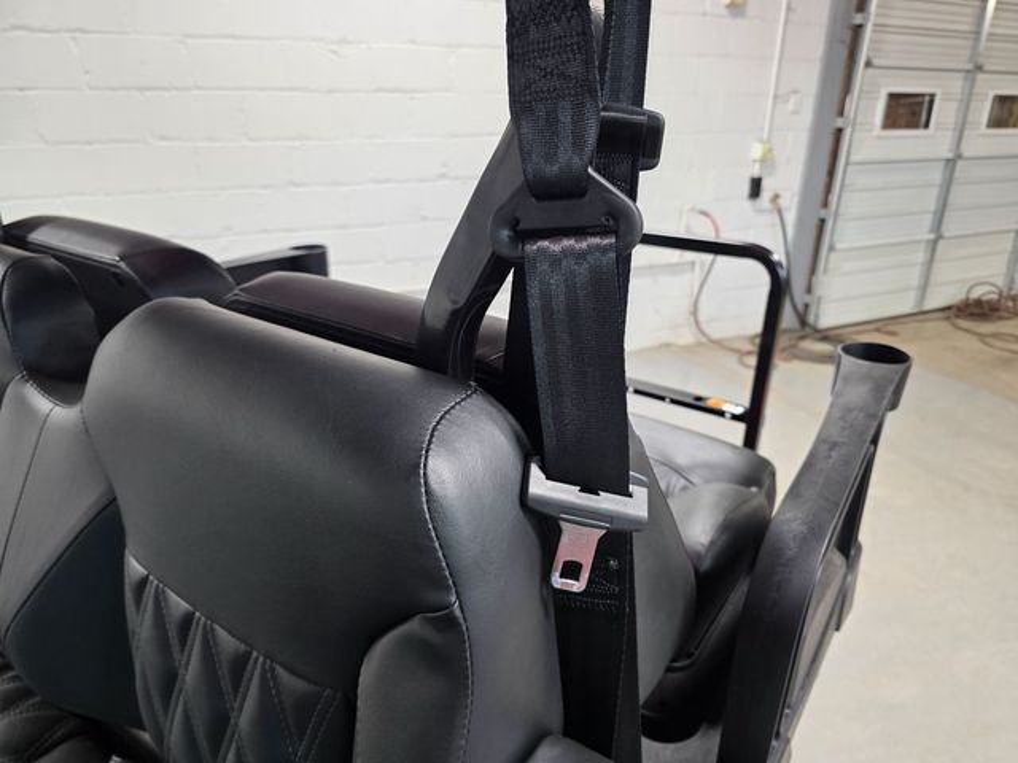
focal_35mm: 23
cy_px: 382
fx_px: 676
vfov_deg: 58.9
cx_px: 509
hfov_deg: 73.9
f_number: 1.7
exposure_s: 1/120
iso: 200
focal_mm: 6.3
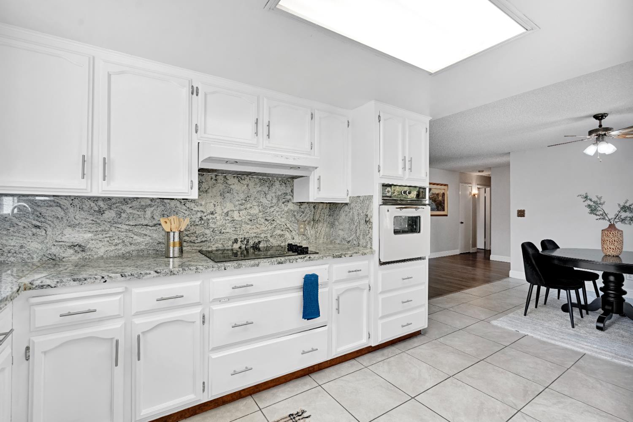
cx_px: 316
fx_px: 281
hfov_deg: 96.8
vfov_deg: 73.7
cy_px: 211
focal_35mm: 16
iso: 640
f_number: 7.1
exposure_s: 1/15
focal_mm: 16
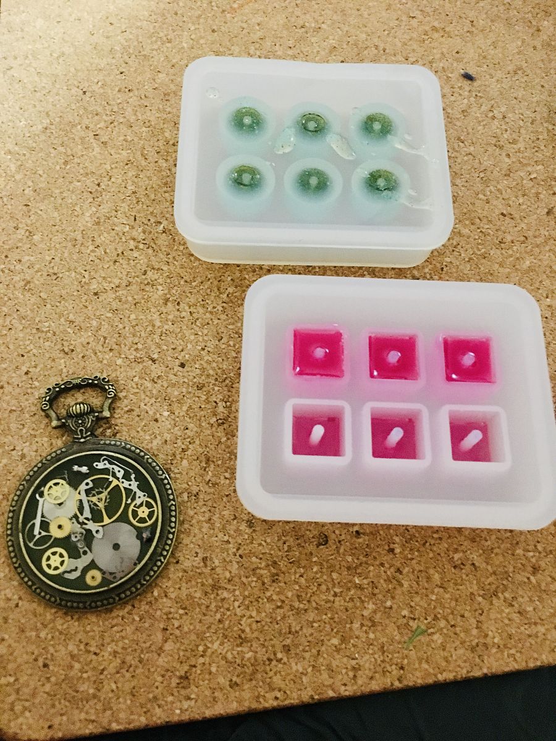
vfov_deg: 61.7
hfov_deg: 48.2
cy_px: 370
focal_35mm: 29
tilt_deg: -68.5
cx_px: 278
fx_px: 621
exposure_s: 1/17
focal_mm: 4.15
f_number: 2.2
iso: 500
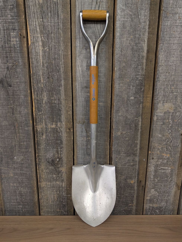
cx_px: 91
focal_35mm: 24
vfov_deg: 71.5
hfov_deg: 56.9
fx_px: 168
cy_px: 121
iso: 195
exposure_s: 1/60
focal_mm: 6.9
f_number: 1.68
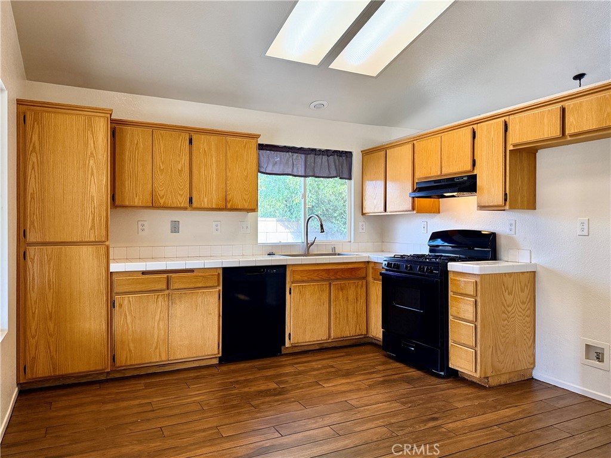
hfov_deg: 71.6
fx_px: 424
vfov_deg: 56.8
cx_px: 306
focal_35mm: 24
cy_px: 229
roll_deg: -0.4
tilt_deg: +0.6
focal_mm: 6.76
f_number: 1.78
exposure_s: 1/197
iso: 200
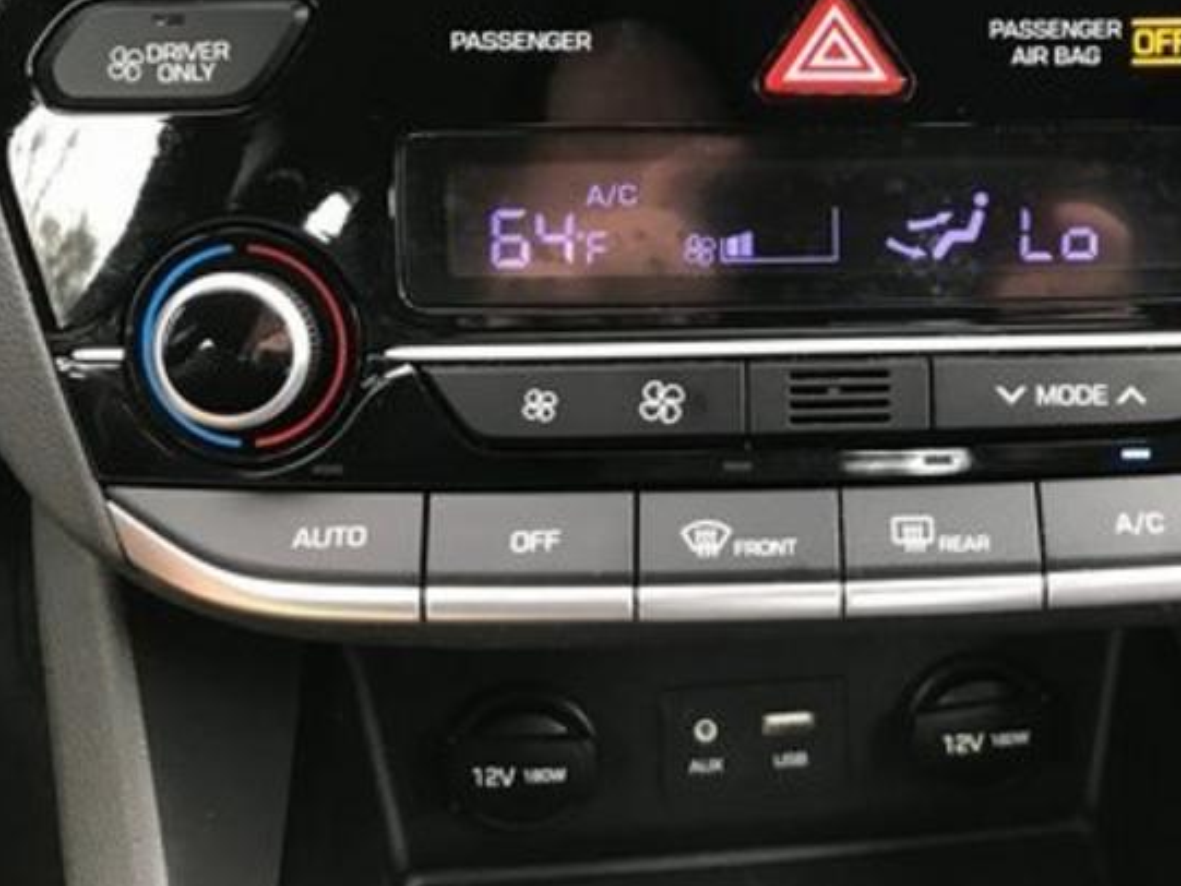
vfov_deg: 27.5
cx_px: 902
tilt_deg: -31.6
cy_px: 343
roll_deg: -5.6
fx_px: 1809
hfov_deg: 35.3
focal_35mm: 53
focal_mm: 3.99
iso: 32
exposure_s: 1/30
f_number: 1.8
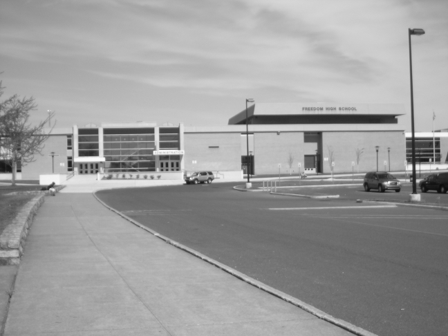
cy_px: 168
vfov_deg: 26.6
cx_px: 224
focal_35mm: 55
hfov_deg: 34.9
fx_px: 712
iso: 50
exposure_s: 1/173
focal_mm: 9.1
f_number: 7.3
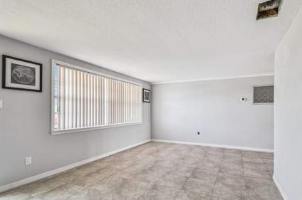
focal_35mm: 17
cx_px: 170
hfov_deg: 92.9
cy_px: 105
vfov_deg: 70.2
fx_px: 142
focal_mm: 10
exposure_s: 1/8
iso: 100
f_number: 7.1
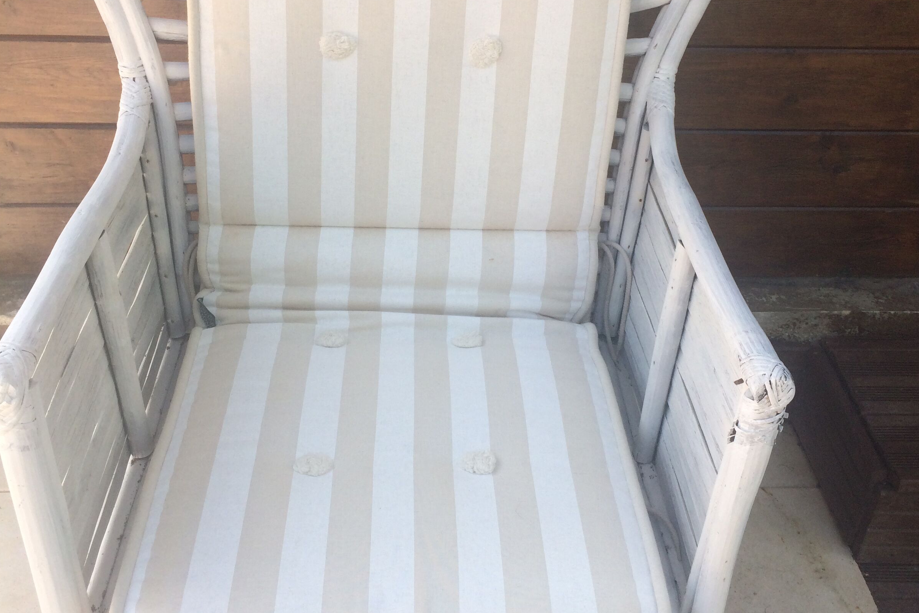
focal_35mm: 41
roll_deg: -2.2
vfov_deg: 32.6
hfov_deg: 47.4
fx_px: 1047
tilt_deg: -38.2
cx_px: 463
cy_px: 265
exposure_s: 1/733
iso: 32
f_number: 2.2
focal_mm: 4.15
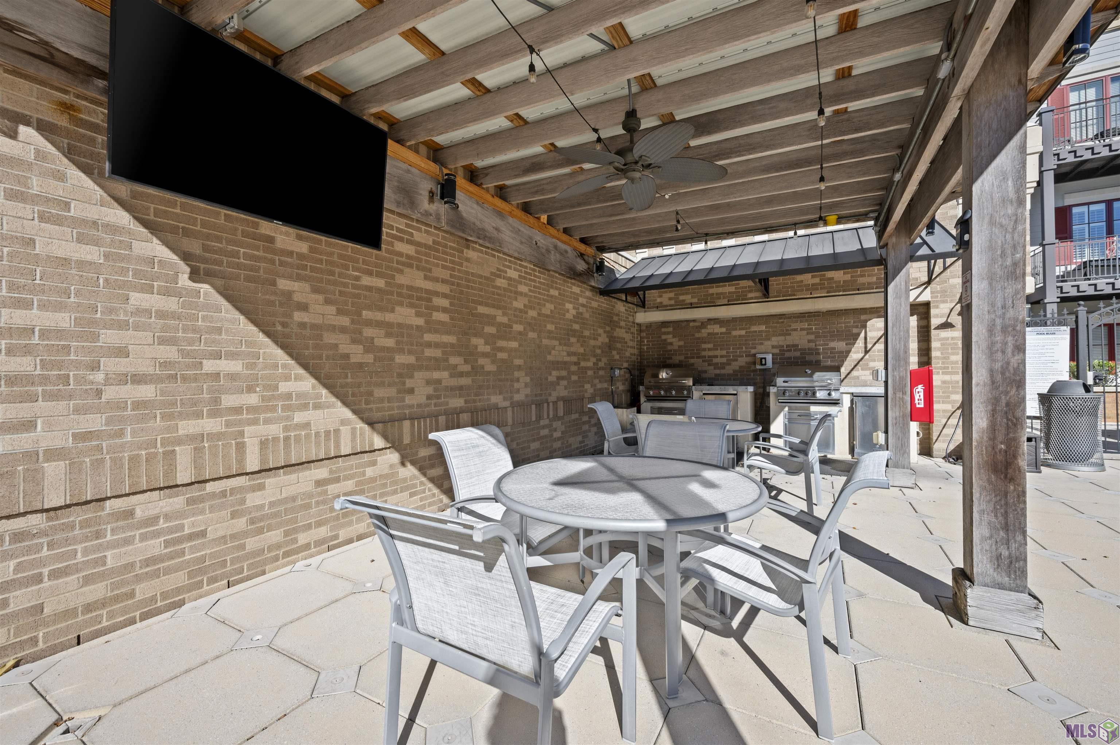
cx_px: 560
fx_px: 435
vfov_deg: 81.1
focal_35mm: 14
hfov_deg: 104.3
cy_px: 372
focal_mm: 14
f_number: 10
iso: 320
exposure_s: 1/125
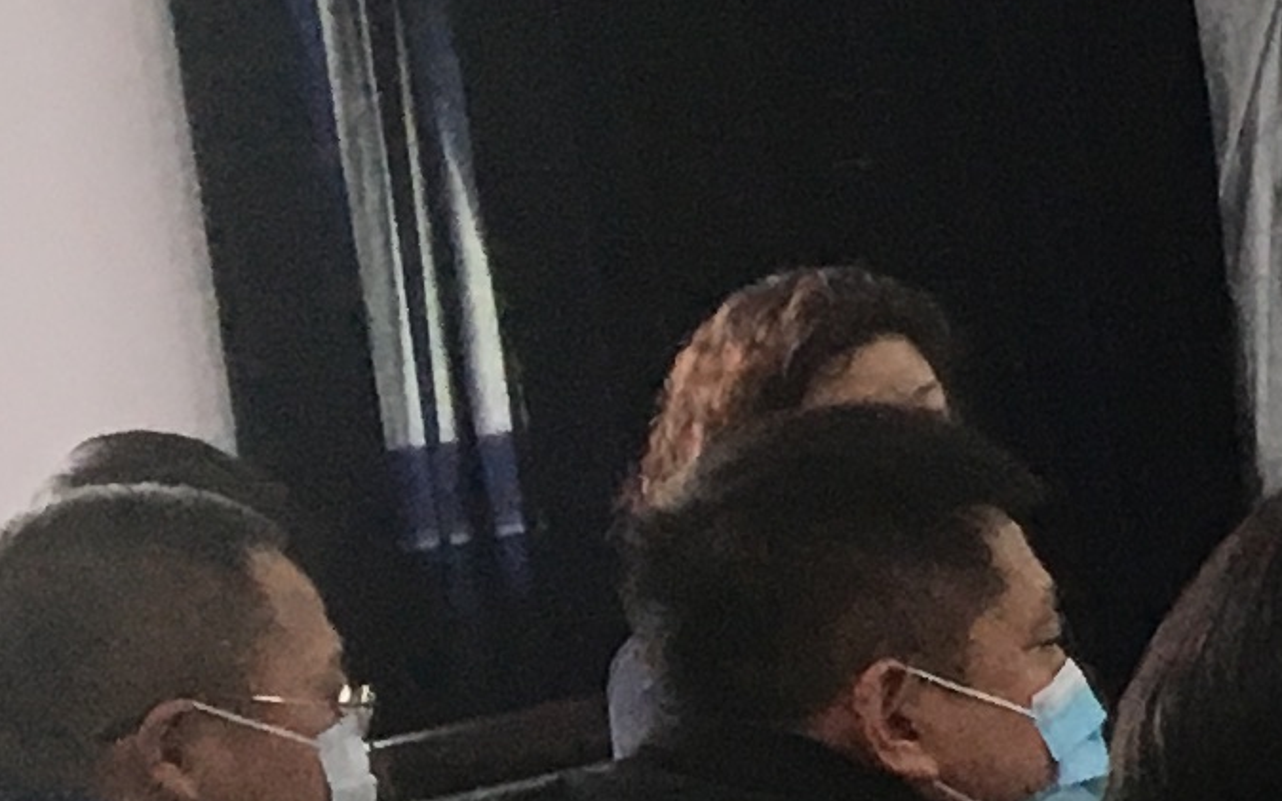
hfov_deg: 9.3
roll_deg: +6.0
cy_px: 320
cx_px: 3705
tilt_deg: -7.2
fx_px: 6428
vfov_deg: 7.1
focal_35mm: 184
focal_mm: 4.15
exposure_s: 1/33
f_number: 2.2
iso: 50
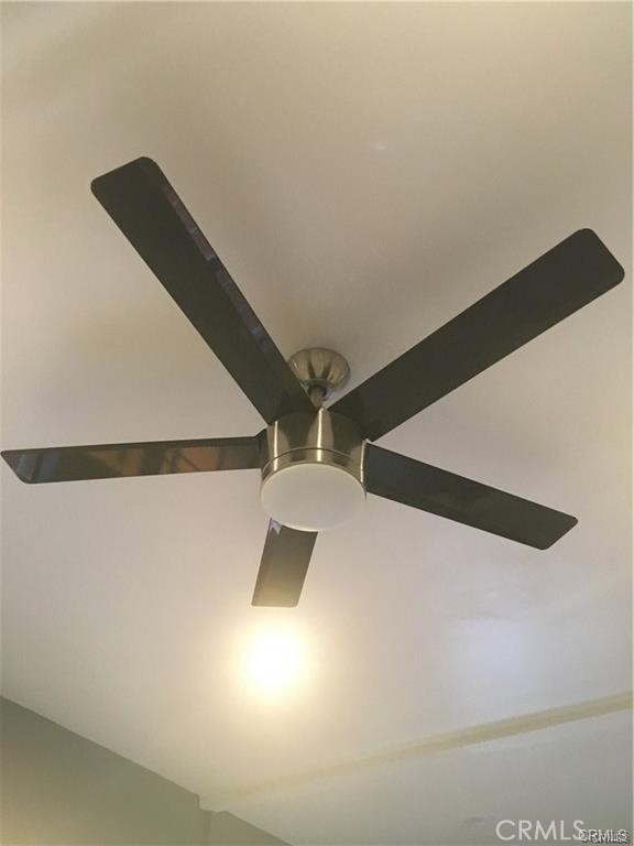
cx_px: 317
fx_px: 708
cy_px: 423
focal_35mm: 29
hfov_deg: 48.2
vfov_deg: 61.7
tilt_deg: +49.8
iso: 160
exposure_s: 1/30
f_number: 2.2
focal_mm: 4.15
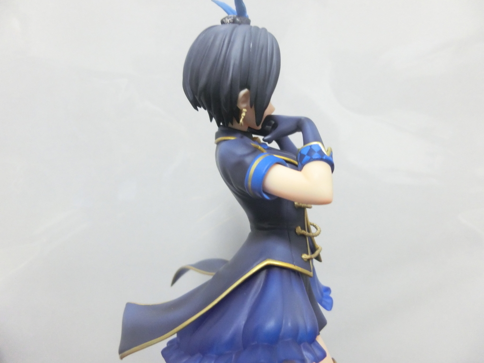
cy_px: 182
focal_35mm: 24
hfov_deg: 71.6
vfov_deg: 56.8
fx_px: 336
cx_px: 242
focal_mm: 4.24
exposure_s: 1/15
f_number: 3
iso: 800
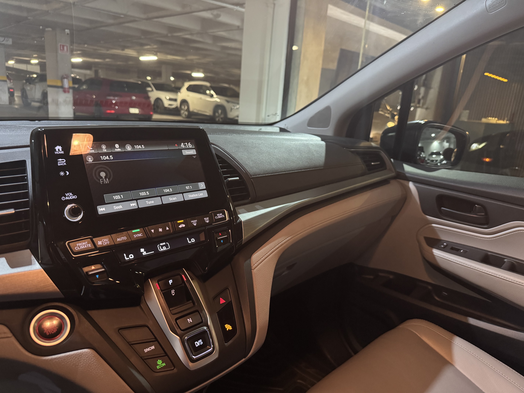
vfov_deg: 56.8
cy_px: 196
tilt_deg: -15.9
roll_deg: -4.2
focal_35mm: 24
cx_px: 262
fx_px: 363
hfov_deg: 71.6
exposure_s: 1/30
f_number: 1.78
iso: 800
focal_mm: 6.76
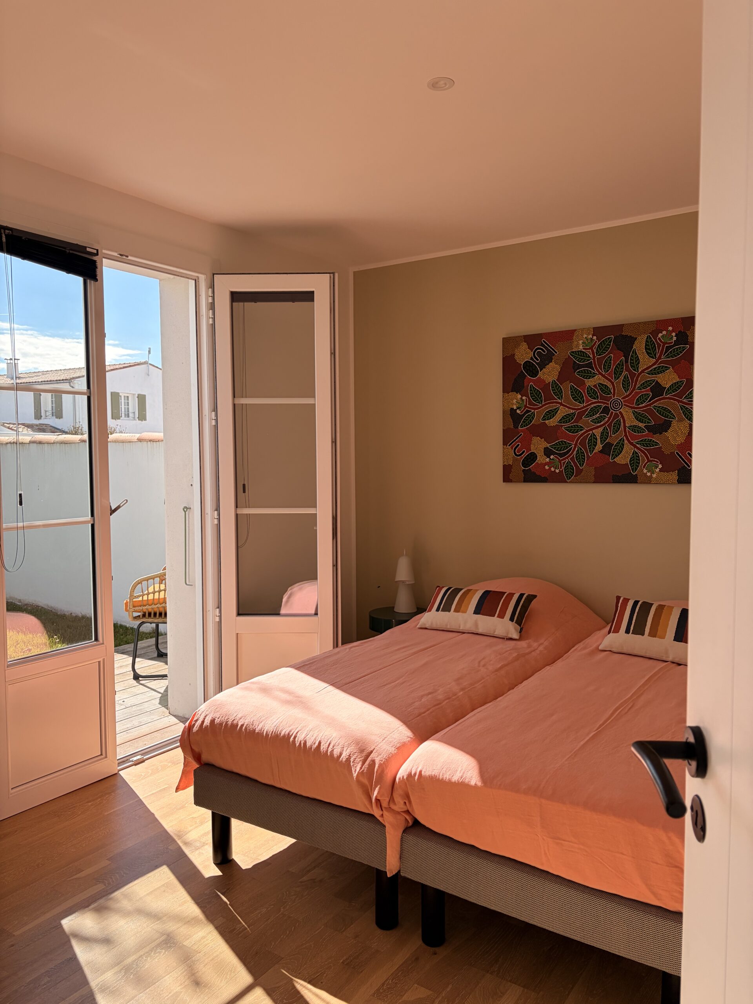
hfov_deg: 53.1
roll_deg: +0.1
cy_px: 502
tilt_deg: -2.7
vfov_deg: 67.3
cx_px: 376
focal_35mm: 26
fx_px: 754
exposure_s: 1/1451
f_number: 1.6
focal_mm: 5.96
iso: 64
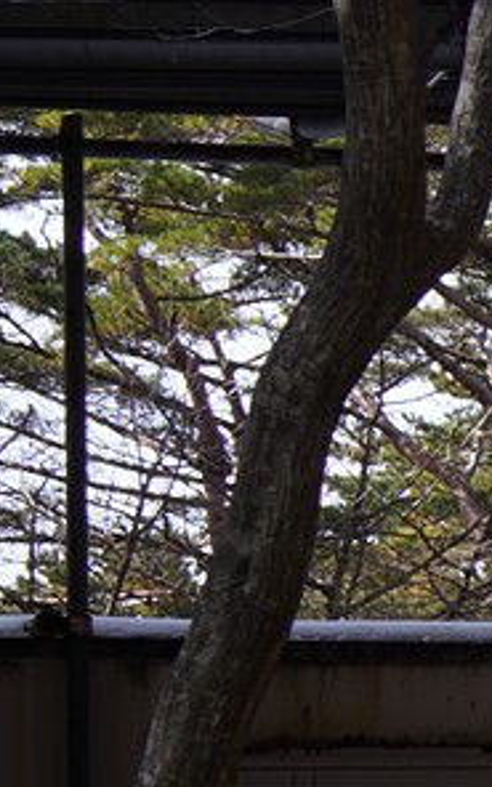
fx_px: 5170
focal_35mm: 241
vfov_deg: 8.7
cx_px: 2617
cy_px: 710
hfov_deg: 4.5
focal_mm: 35
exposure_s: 1/100
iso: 100
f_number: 7.1
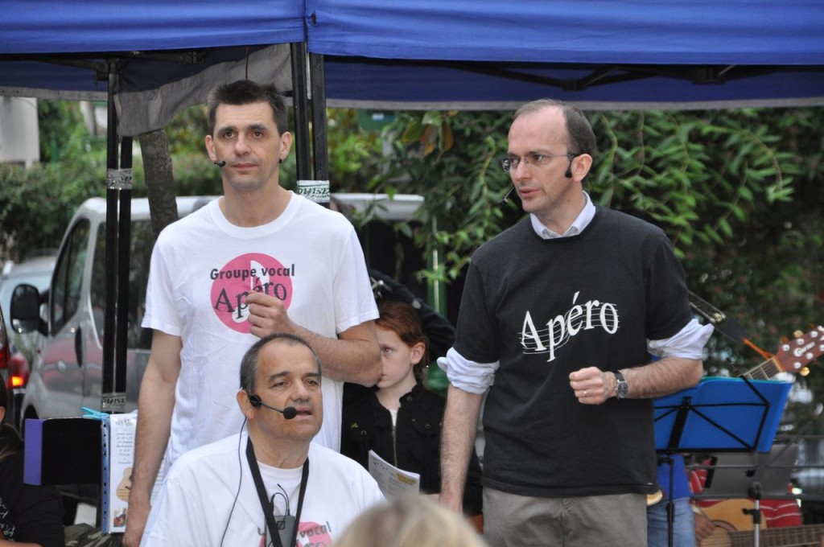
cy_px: 274
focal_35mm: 218
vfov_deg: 6.3
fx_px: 4972
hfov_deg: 9.5
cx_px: 412
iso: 800
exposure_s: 1/60
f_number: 5.6
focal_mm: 145
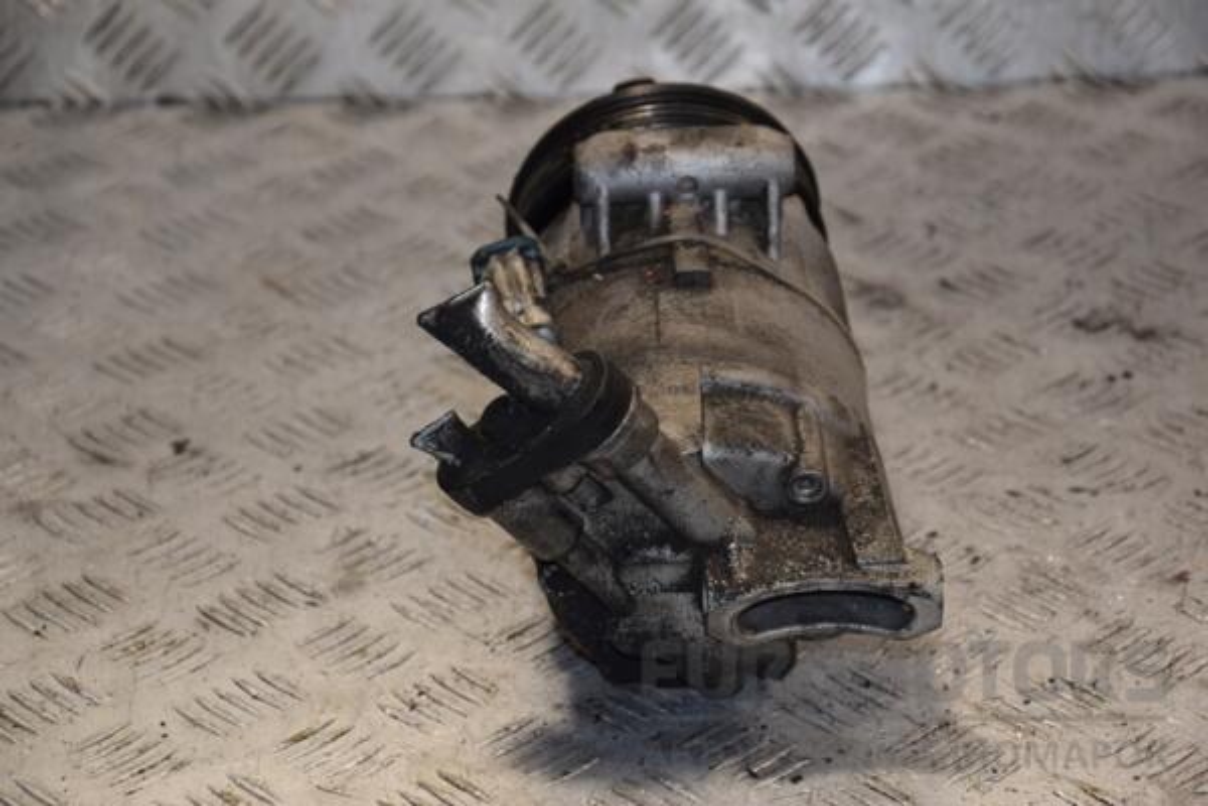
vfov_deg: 12.2
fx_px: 3775
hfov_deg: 18.2
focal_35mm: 112
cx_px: 604
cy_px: 403
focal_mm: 75
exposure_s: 1/200
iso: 800
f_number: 5.6
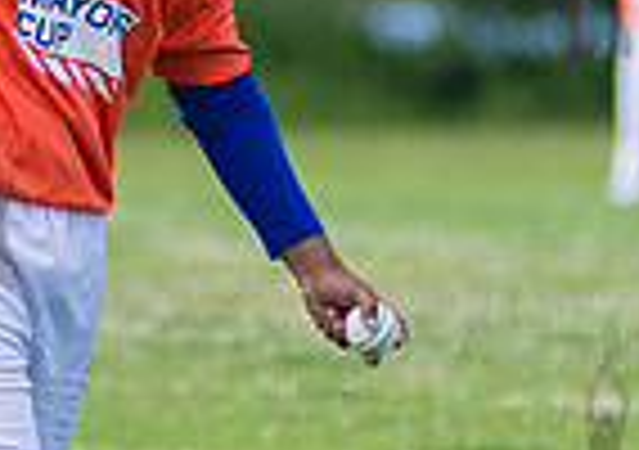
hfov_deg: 2.7
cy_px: 165
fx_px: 13583
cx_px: -142
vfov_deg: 1.9
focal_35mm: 752
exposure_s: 1/1000
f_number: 2.8
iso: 200
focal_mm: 170
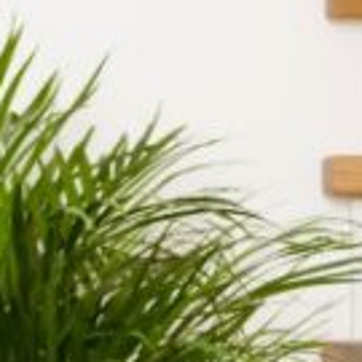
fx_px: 4768
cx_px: 906
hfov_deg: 4.2
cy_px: 476
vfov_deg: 4.3
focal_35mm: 403
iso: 400
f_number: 20
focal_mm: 60
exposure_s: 1/1.25
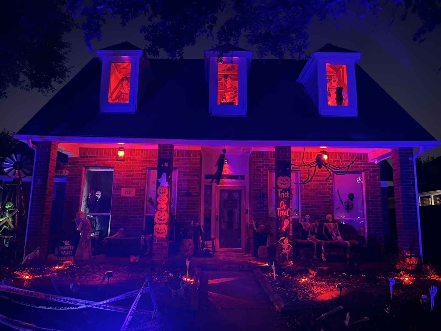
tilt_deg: +8.9
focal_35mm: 26
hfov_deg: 67.3
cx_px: 220
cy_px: 166
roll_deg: +0.6
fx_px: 331
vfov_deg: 53.1
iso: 1000
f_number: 1.5
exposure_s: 1/5
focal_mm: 5.7
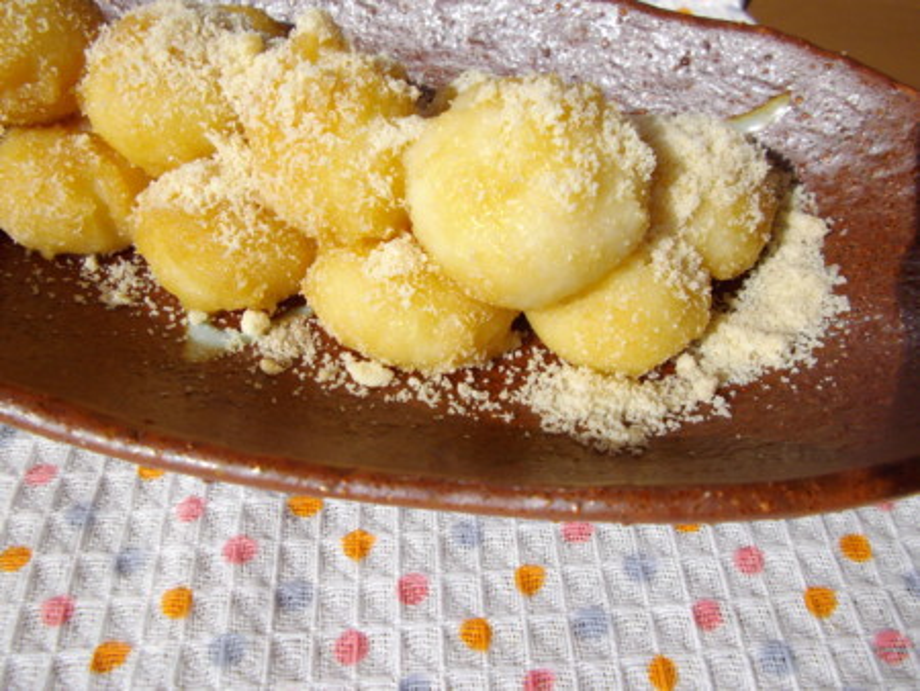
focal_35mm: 27
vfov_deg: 51.4
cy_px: 346
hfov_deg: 65.3
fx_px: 718
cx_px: 460
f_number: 3.2
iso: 100
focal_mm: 4.9
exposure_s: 1/1280
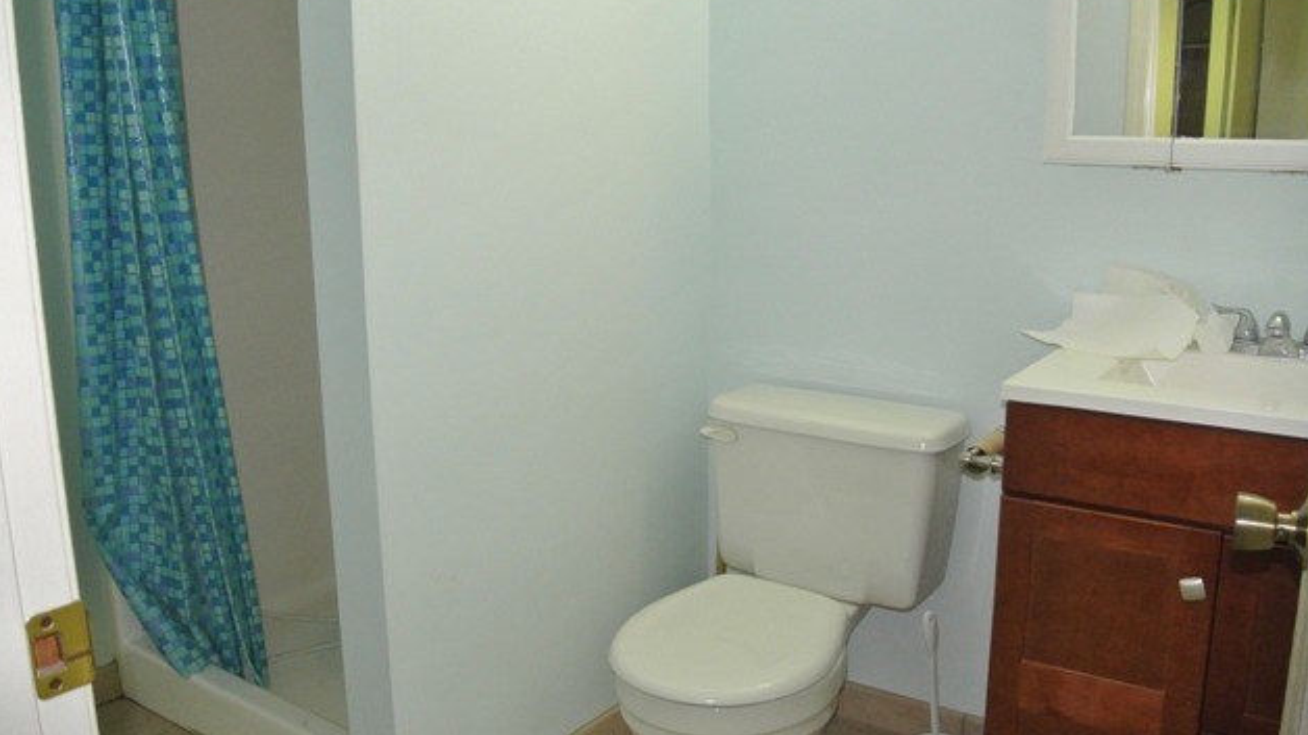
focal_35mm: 31
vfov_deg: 37.7
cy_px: 348
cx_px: 660
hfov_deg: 62.6
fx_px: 1075
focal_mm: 11
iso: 1000
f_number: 3.5
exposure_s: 1/60
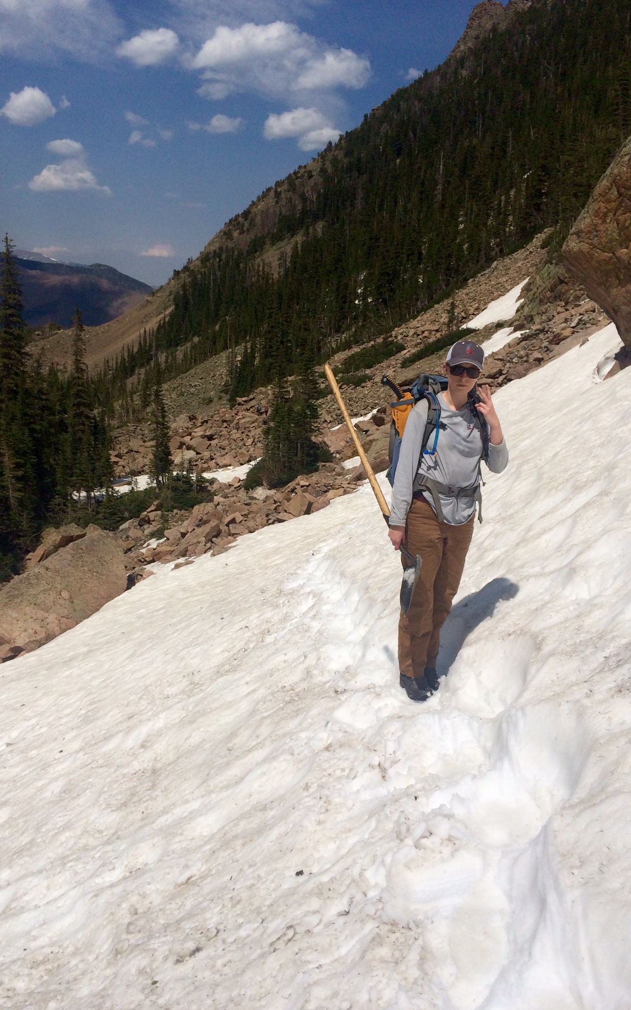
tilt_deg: -13.3
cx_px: 281
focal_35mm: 33
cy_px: 505
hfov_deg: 38.3
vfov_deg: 58.1
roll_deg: -2.3
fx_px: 908
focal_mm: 4.15
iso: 40
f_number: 2.2
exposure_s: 1/10309
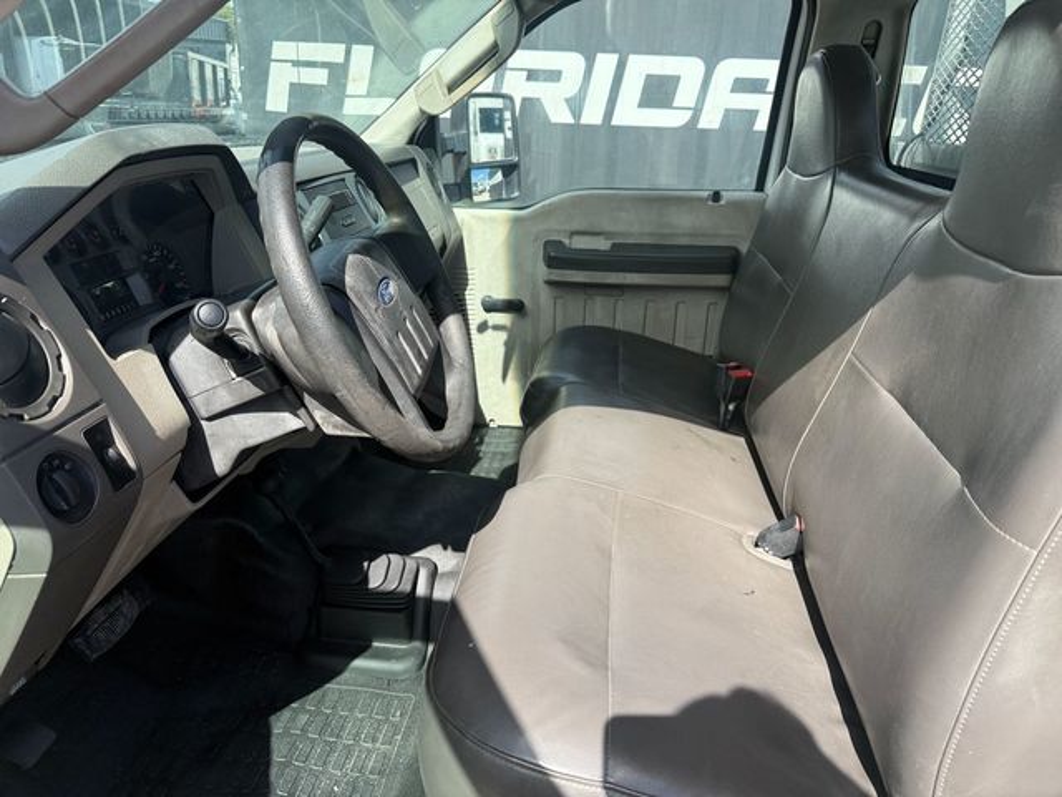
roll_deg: -4.5
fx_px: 736
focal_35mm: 24
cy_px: 398
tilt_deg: -20.0
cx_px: 531
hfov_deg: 71.6
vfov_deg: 56.8
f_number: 1.78
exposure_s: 1/1689
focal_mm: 6.76
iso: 100
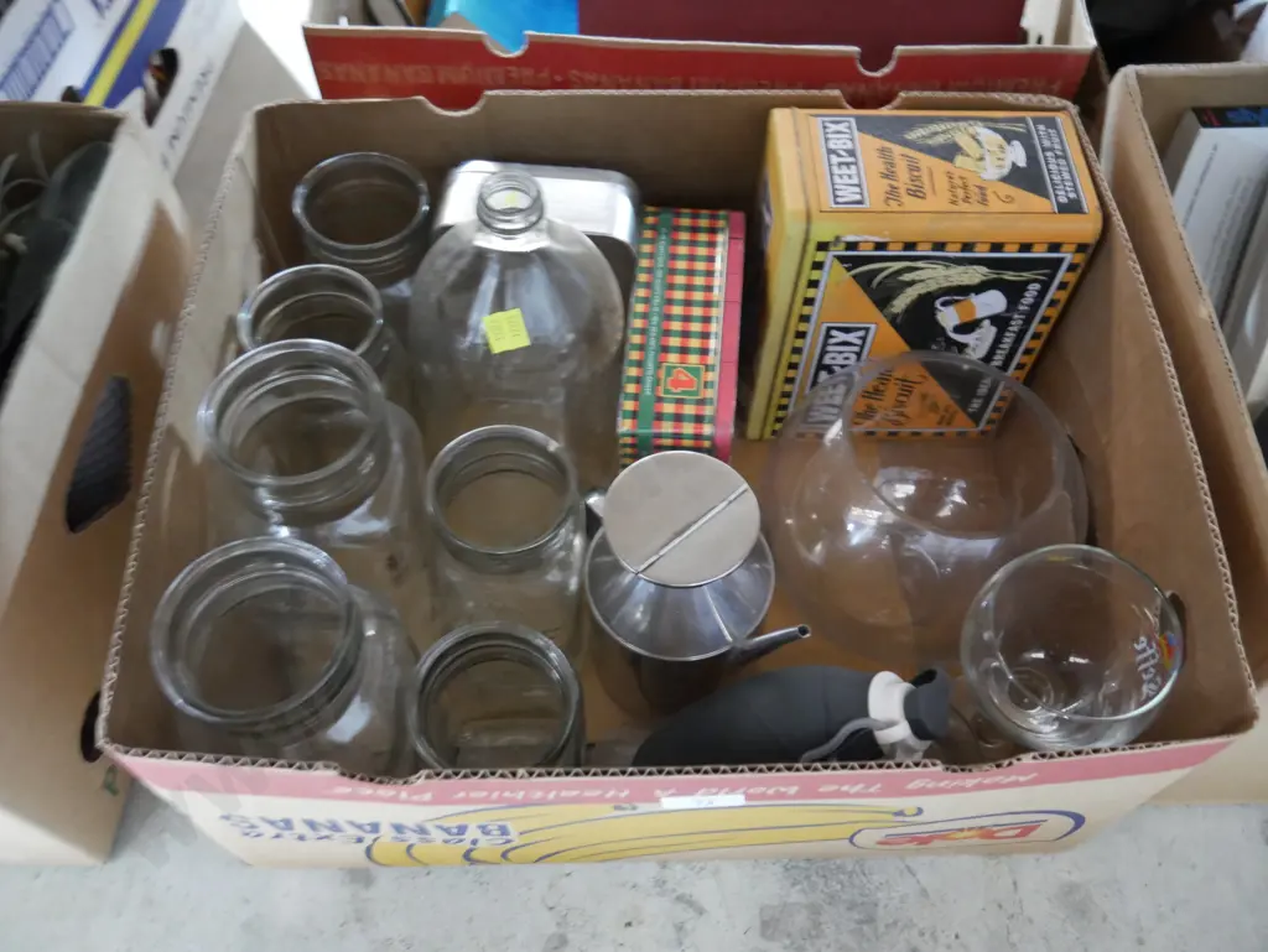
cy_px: 476
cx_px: 634
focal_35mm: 30
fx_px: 1099
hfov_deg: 59.9
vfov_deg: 46.8
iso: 3200
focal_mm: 15
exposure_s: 1/25
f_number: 3.6
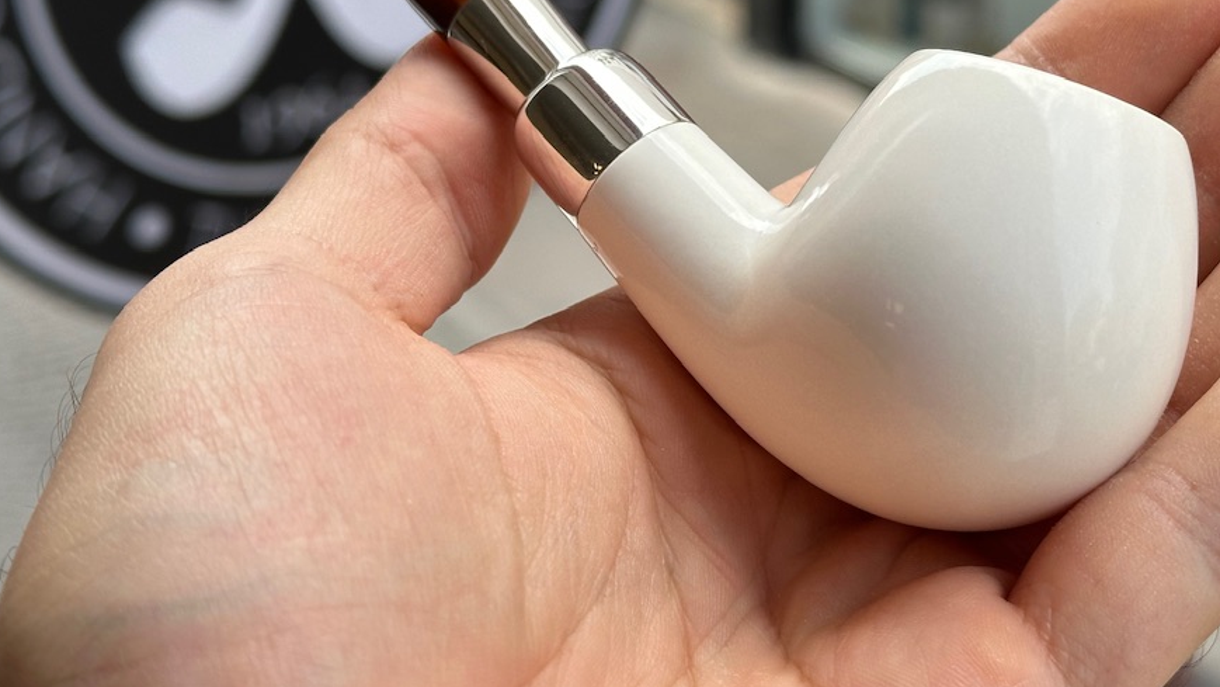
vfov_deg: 15.6
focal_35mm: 77
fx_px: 2491
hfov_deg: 27.5
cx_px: 703
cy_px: 131
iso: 64
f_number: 1.78
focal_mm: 6.86
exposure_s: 1/719
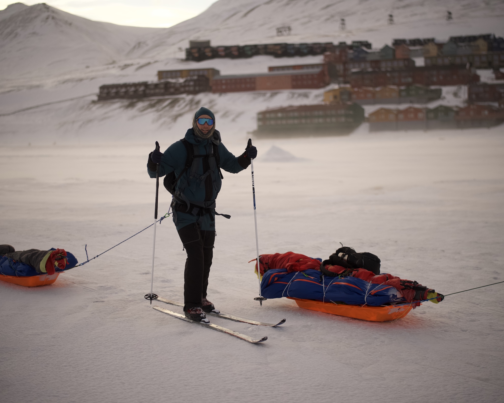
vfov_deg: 26.7
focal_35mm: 57
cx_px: 244
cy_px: 202
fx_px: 850
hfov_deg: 33.0
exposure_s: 1/8000
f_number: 1.6
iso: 500
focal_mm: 50
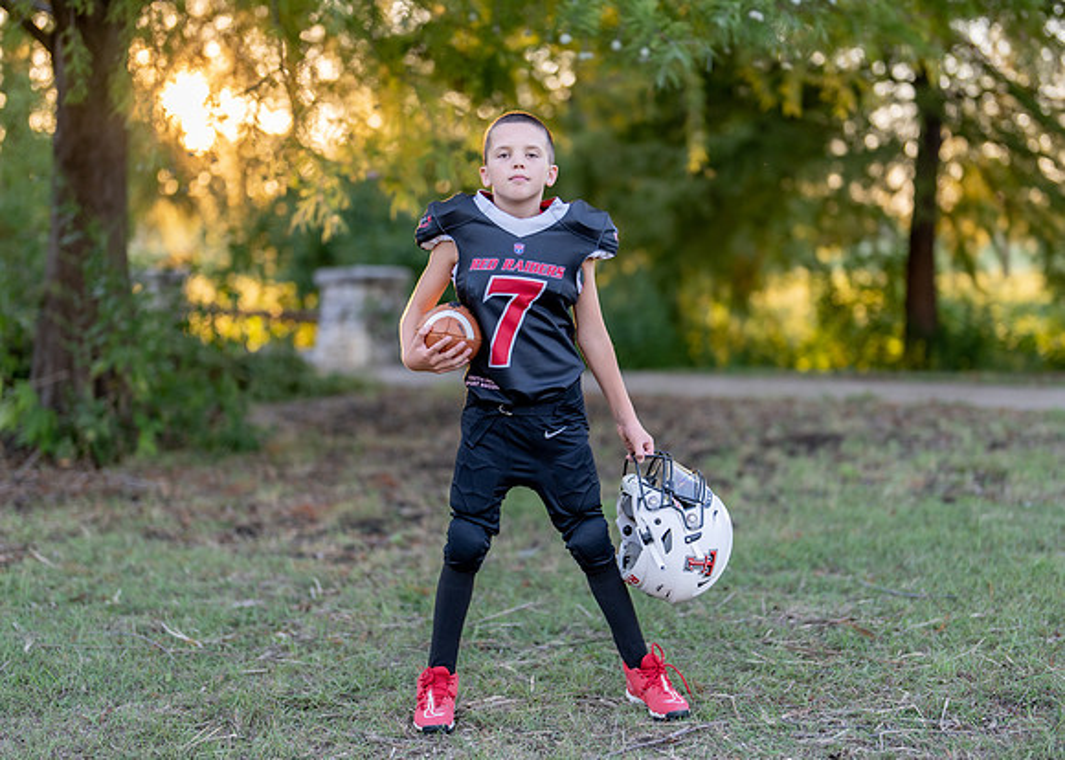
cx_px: 551
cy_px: 385
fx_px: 2035
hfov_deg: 29.3
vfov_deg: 21.2
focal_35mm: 67
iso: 100
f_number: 1.2
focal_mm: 50
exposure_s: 1/400
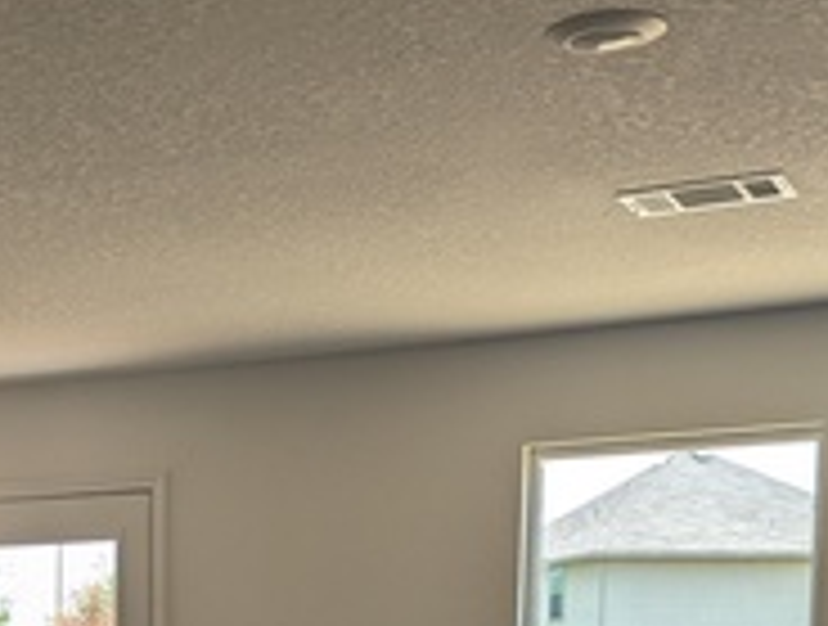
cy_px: 1018
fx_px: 1991
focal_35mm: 83
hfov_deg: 22.6
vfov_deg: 15.9
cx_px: 14
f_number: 1.85
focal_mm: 6.81
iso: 38
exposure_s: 1/298
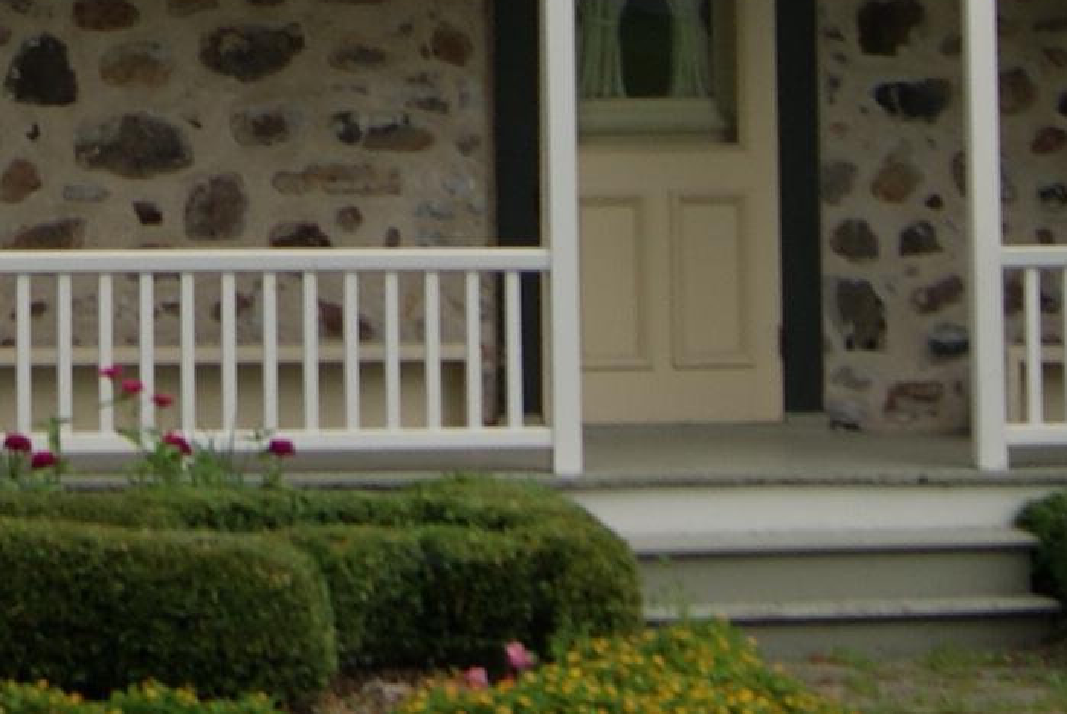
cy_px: -729
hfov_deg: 9.4
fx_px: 6410
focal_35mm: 216
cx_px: -195
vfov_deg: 6.2
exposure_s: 1/250
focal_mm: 26
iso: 100
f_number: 6.3
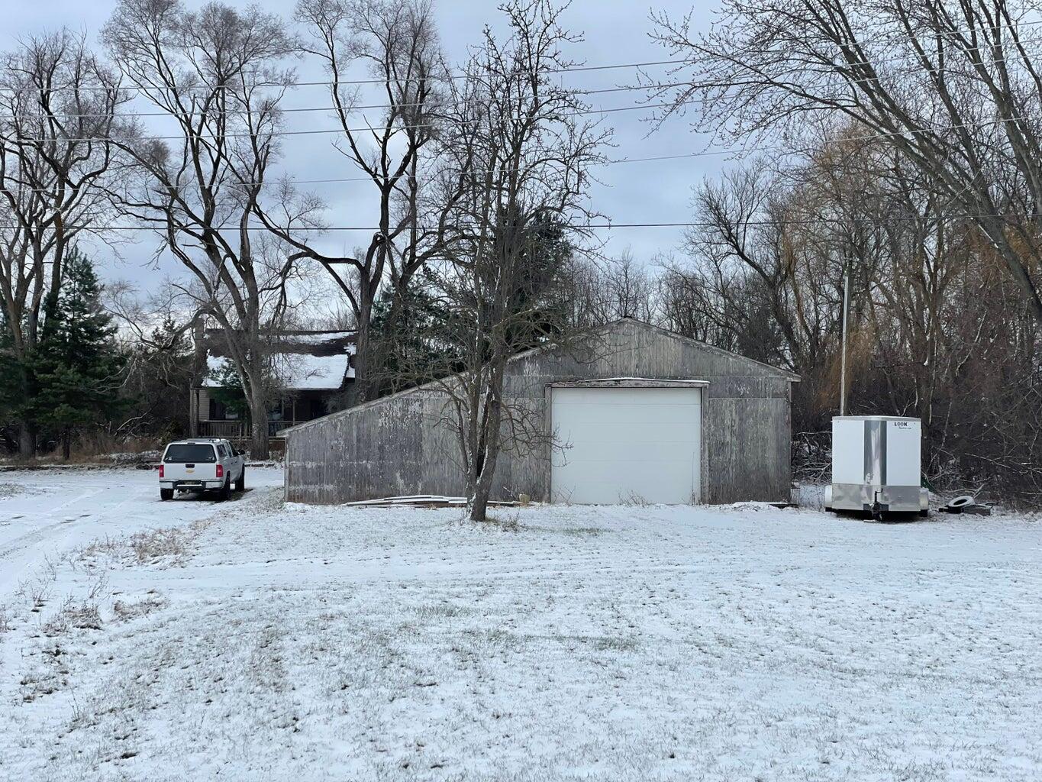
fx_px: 1565
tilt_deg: +0.2
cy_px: 391
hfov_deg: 36.8
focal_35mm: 52
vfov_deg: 28.0
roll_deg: -0.1
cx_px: 521
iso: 25
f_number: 2
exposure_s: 1/1170
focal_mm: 6
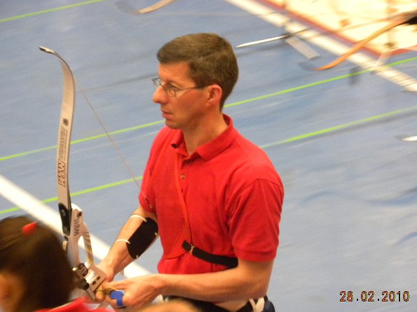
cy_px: 164
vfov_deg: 6.5
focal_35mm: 228
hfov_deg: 8.7
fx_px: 2746
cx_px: 212
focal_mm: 37.7
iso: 400
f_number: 4.5
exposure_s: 1/16.4
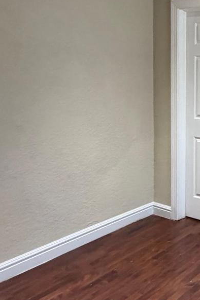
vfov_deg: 52.4
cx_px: 296
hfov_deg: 26.8
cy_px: 107
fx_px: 300
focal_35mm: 36
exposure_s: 1/120
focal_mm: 2.22
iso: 320
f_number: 2.2
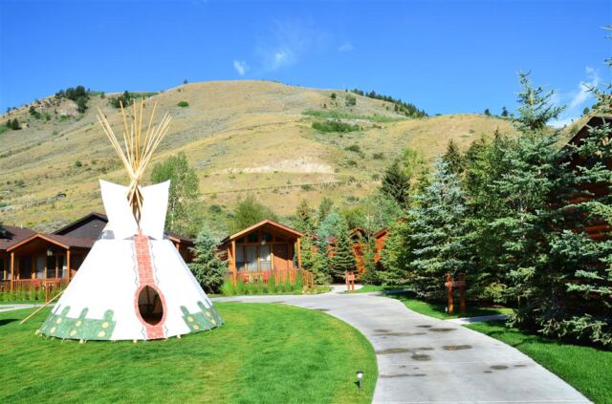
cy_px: 202
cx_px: 306
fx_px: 458
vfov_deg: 47.7
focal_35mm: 27
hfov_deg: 67.5
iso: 200
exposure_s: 1/400
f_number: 10
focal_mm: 18
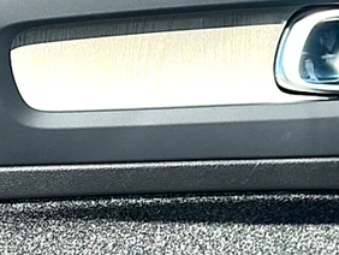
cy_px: 232
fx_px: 1313
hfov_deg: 14.7
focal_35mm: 134
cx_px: 115
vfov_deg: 11.0
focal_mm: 6.86
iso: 64
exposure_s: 1/992
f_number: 1.78
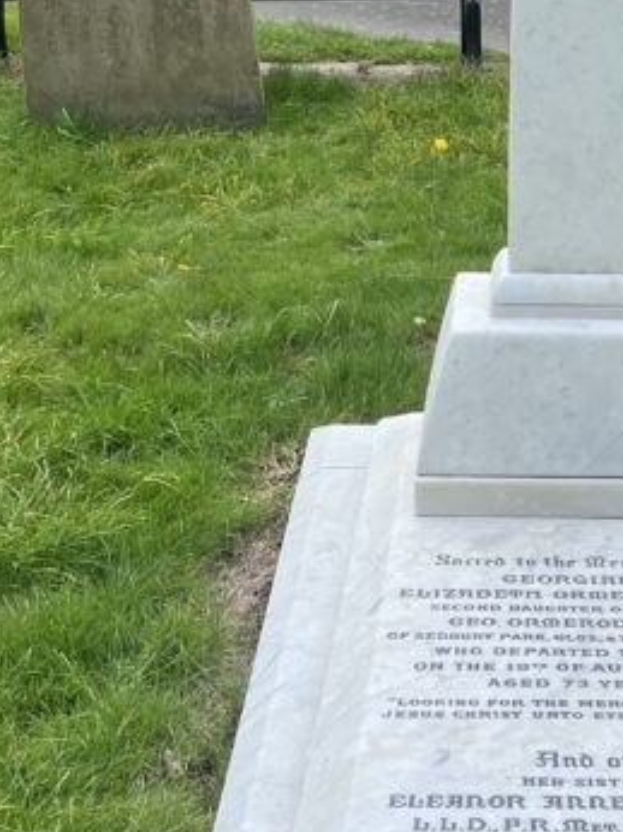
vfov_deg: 25.4
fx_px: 1850
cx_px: 563
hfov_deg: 18.8
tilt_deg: -21.5
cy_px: 397
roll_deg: -0.7
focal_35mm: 77
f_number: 1.6
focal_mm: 5.1
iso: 50
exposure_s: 1/1151
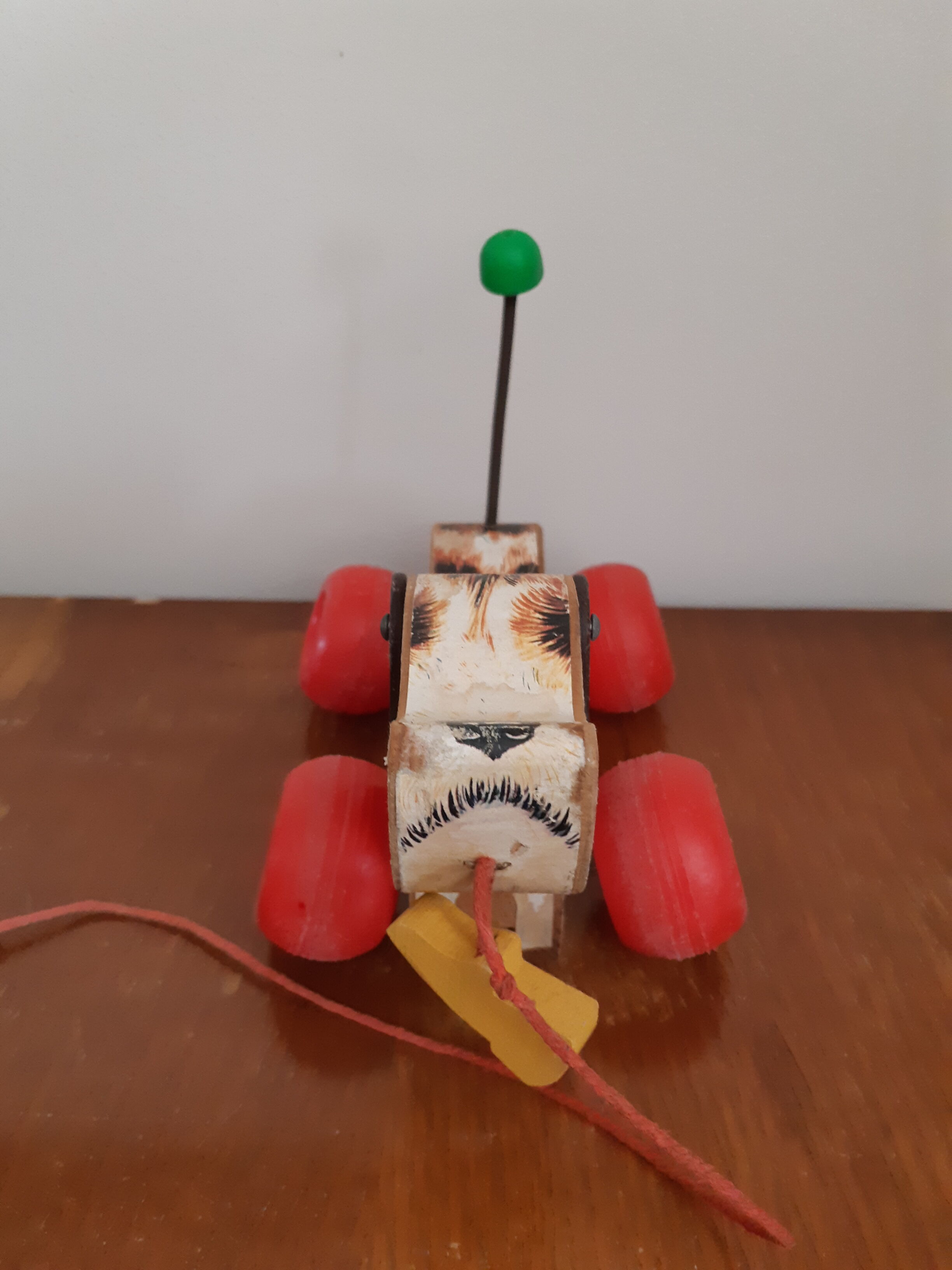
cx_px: 476
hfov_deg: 53.1
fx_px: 953
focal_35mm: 26
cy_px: 635
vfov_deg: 67.3
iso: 250
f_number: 1.7
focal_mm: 3.93
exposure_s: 1/50
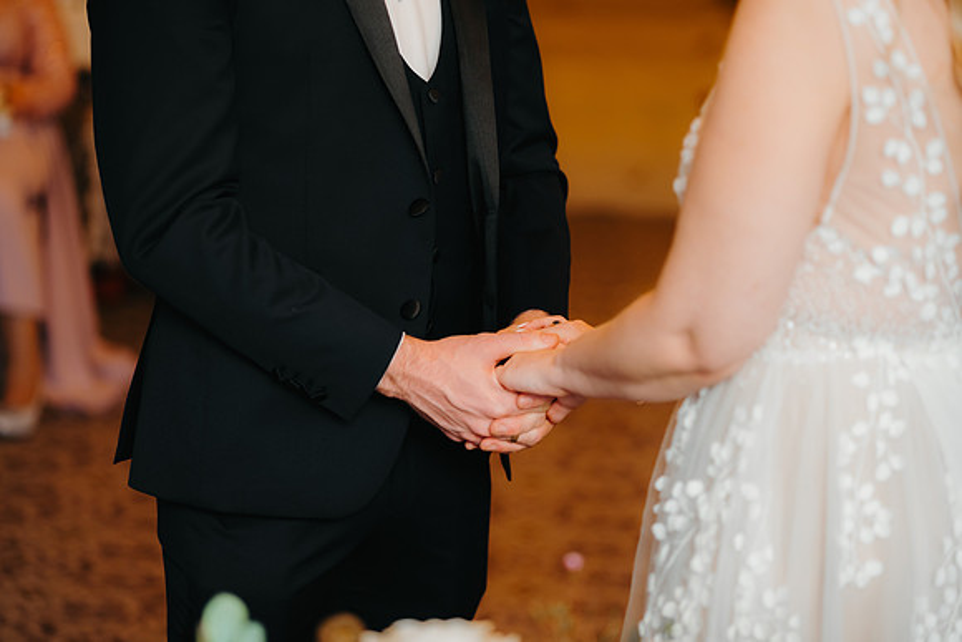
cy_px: 321
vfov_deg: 15.5
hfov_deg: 23.0
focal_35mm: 88
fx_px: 2362
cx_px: 481
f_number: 2.2
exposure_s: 1/200
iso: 500
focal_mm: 85
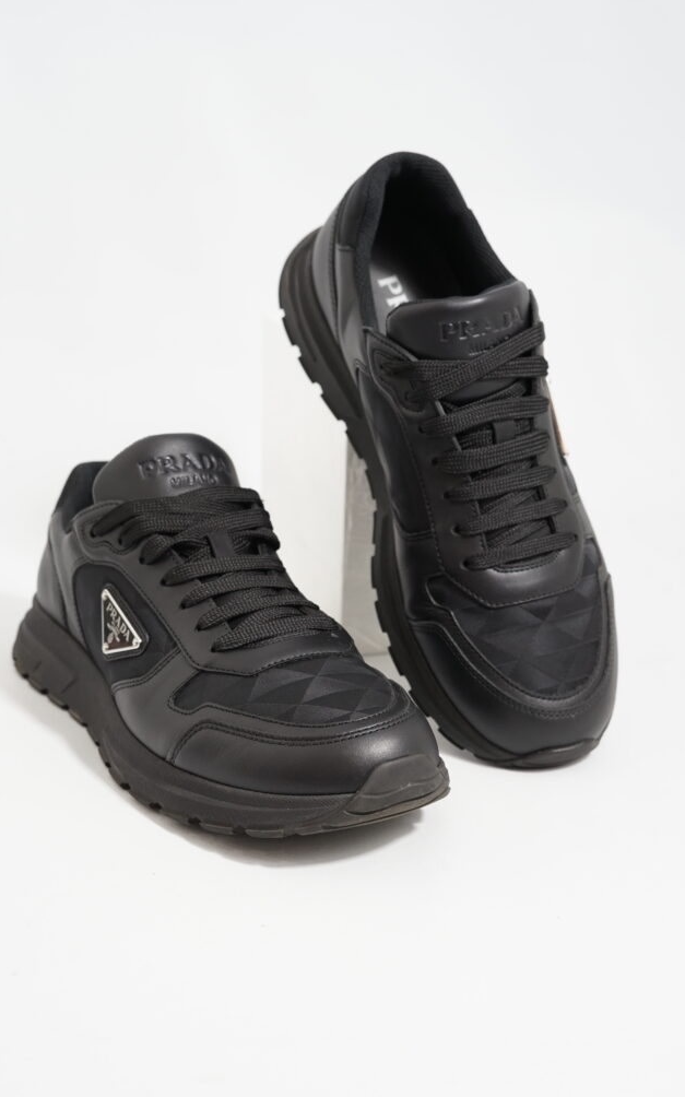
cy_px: 547
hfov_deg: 24.9
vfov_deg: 38.9
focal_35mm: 52
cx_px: 336
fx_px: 1554
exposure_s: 1/20
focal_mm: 50
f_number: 6.3
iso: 640
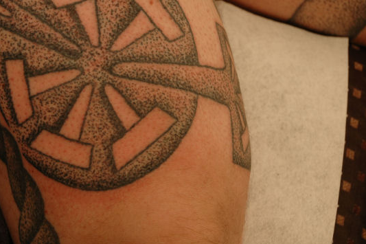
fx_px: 915
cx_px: 103
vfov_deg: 15.1
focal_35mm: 90
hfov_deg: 22.5
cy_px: 73
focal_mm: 40
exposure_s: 1/200
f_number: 7.1
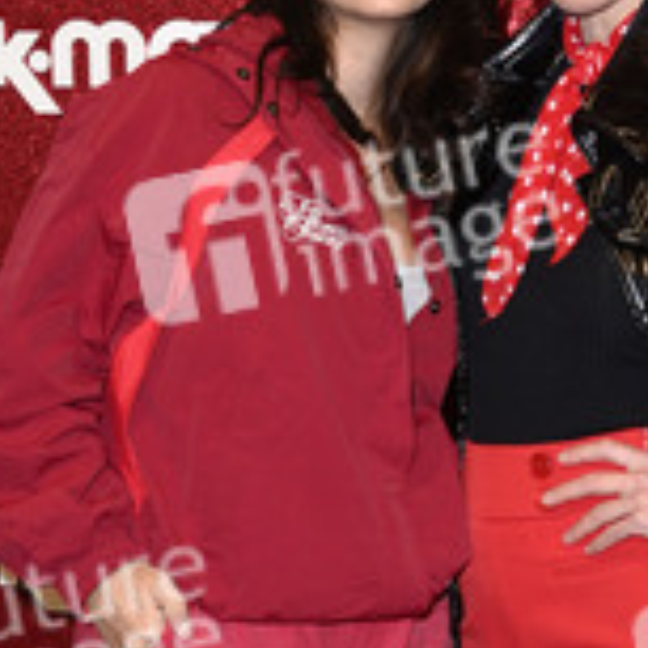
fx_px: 2923
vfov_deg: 12.6
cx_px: 466
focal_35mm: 138
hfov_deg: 12.6
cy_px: 436
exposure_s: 1/320
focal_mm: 62
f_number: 5.6
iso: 1000
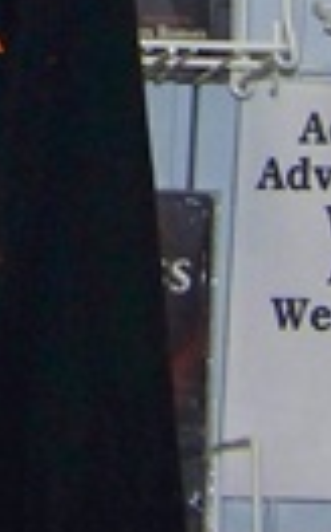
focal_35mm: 271
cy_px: -383
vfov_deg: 7.6
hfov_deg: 4.7
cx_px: -385
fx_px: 3929
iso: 200
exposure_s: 1/30
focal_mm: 9.36
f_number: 3.2
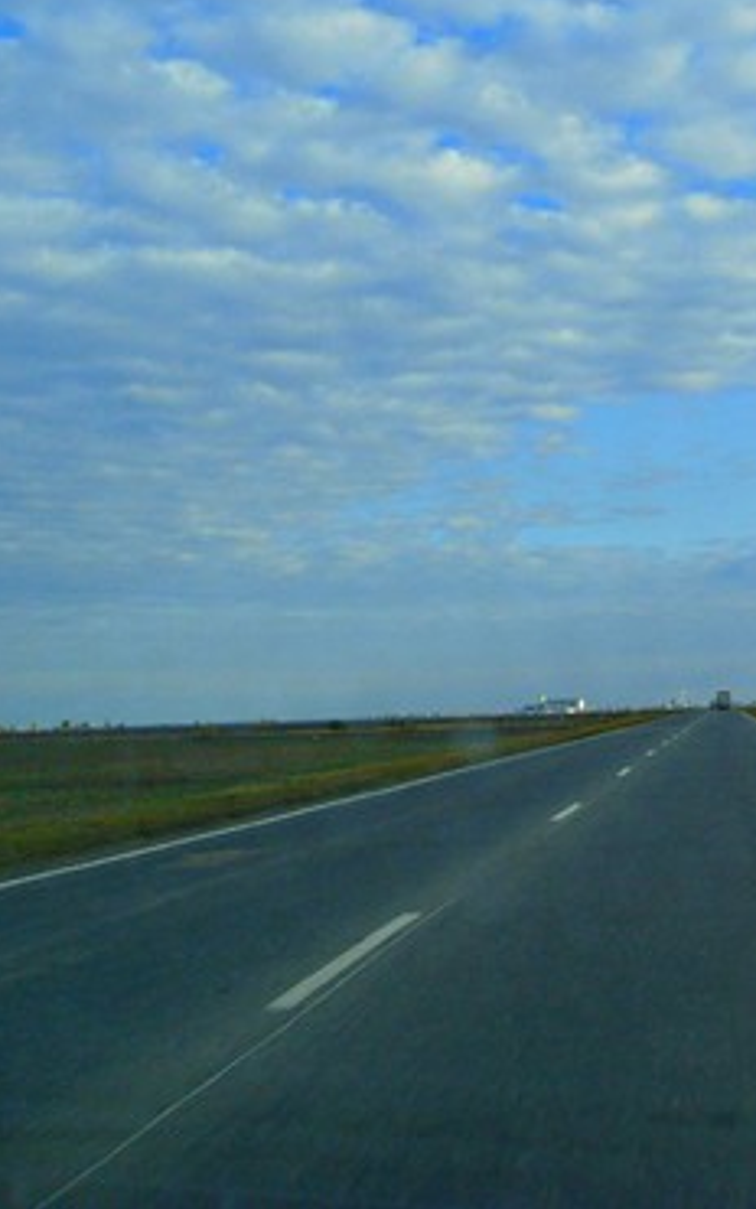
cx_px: 736
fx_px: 1648
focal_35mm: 50
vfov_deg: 40.3
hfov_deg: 24.8
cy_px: 601
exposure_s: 1/180
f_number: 7
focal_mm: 6.3
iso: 80
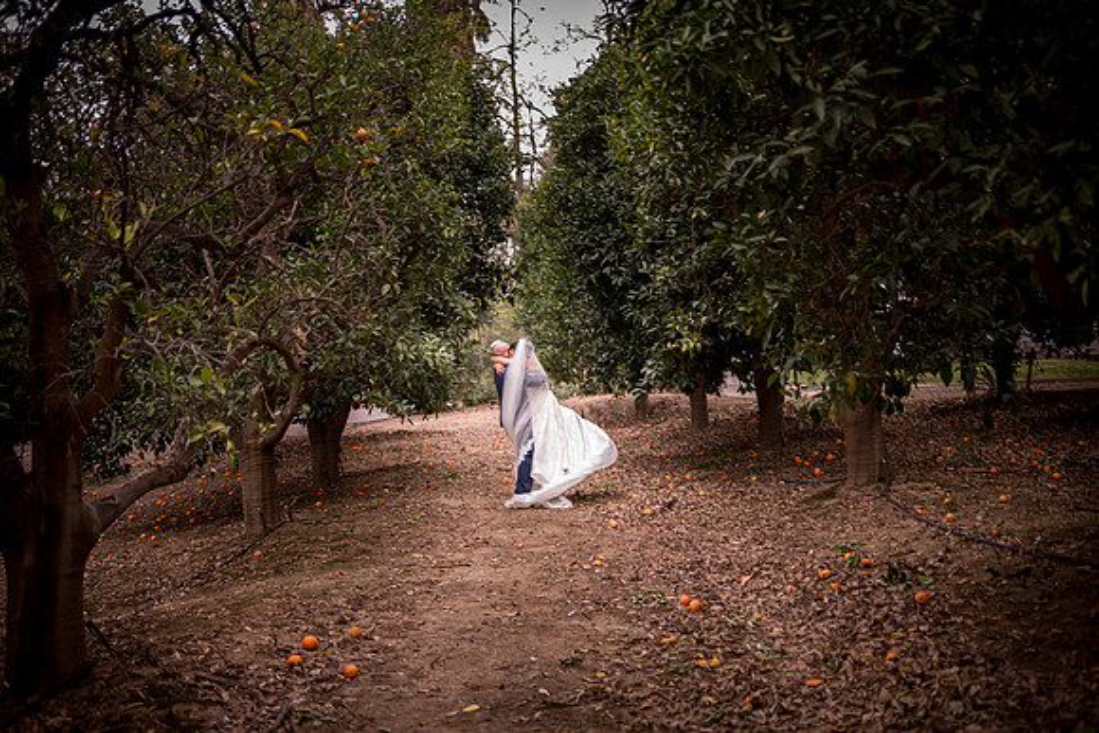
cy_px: 366
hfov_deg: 48.4
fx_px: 1222
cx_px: 550
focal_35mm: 40
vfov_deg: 33.4
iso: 100
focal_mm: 40
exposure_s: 1/80
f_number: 2
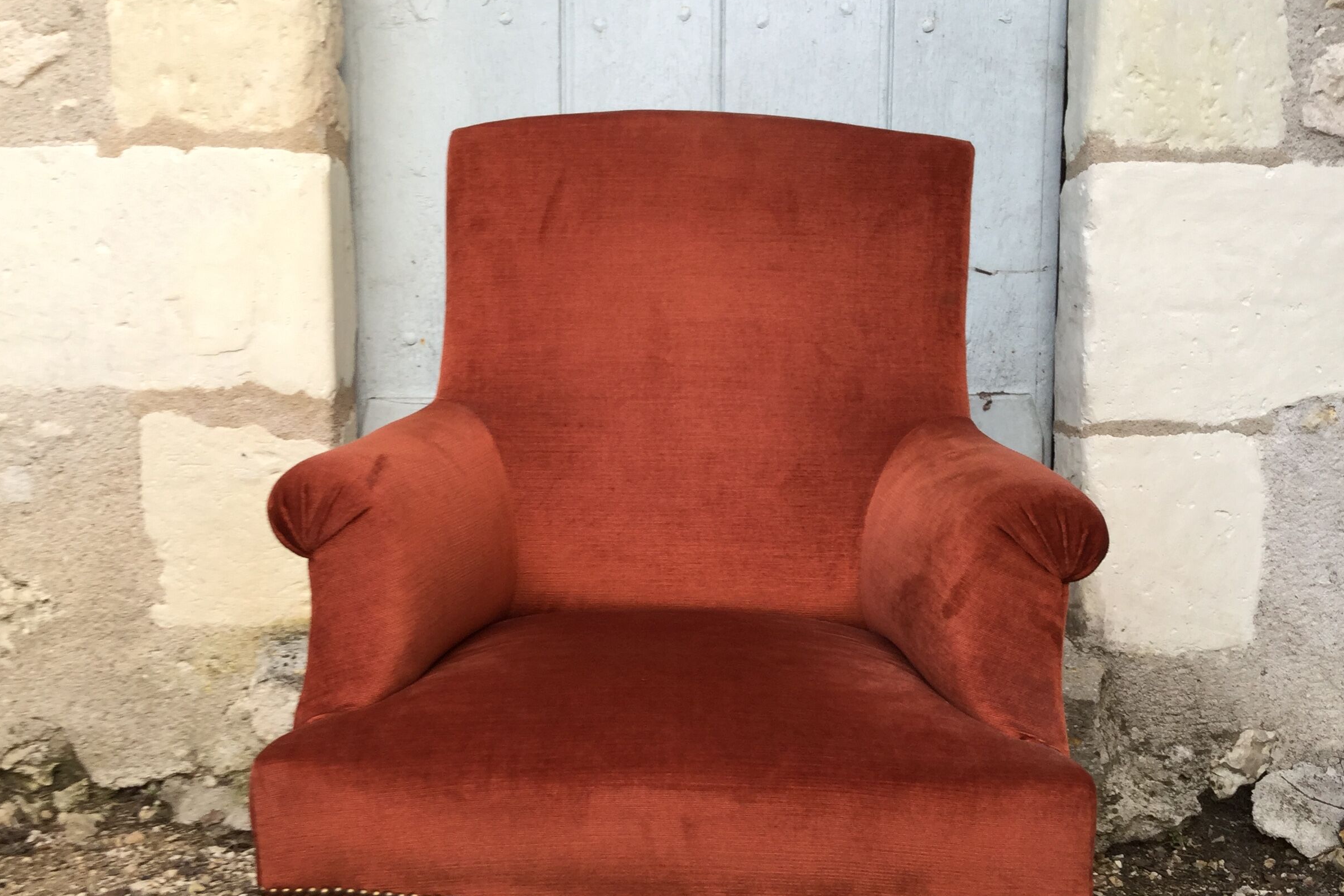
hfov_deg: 44.5
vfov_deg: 30.4
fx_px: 1643
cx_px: 668
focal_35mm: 44
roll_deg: -1.6
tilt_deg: -8.9
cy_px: 543
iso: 32
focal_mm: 3.3
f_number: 2.4
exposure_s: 1/50
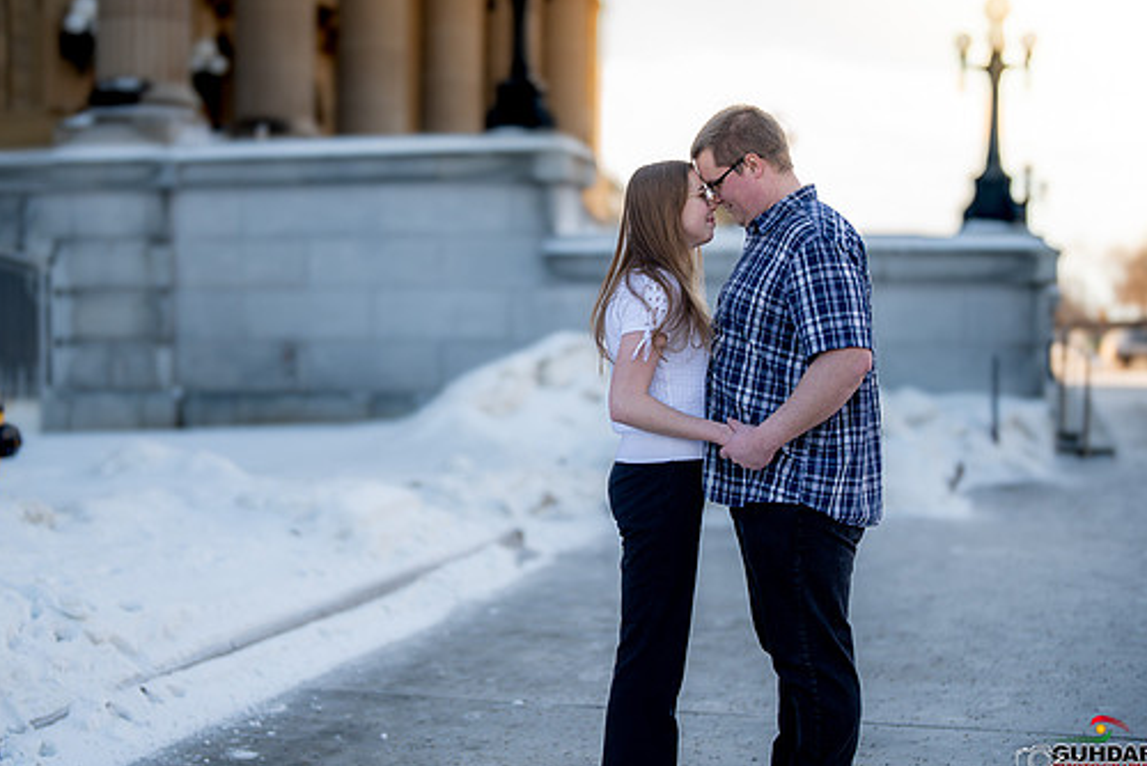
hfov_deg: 34.4
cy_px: 352
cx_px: 509
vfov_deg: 23.4
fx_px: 1849
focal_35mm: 58
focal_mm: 50
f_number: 1.3
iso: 200
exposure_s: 1/3200
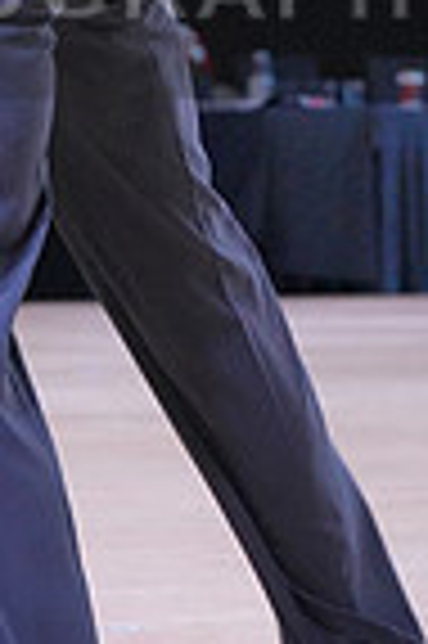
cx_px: -65
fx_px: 6882
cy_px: -50
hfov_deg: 3.6
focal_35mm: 385
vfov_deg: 5.3
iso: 5000
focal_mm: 95
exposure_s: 1/400
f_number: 5.6
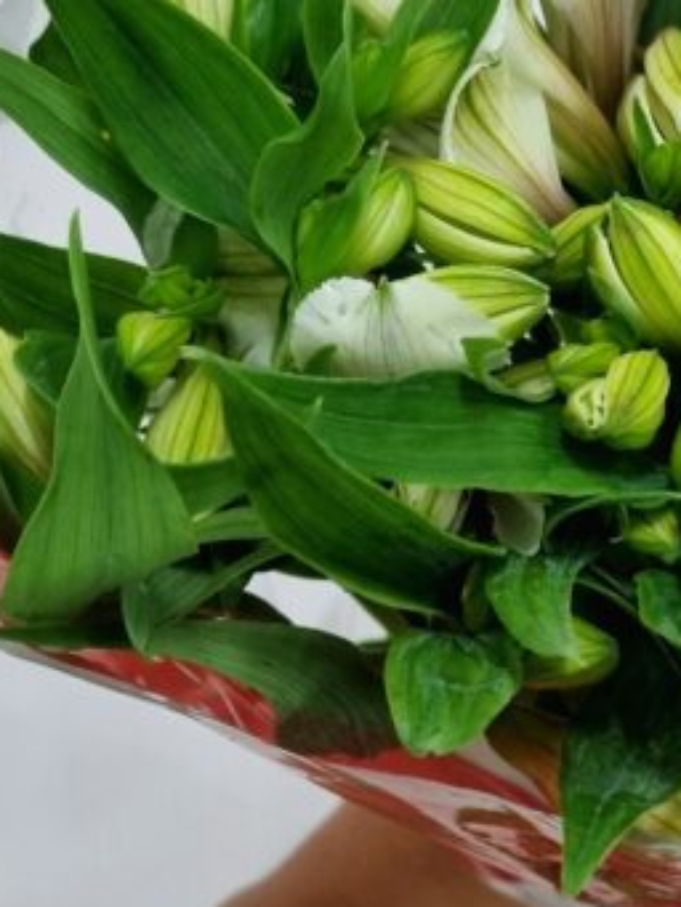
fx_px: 2045
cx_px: 622
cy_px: 255
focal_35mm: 78
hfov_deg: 18.6
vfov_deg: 24.8
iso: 320
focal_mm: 5.4
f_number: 1.8
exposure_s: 1/120
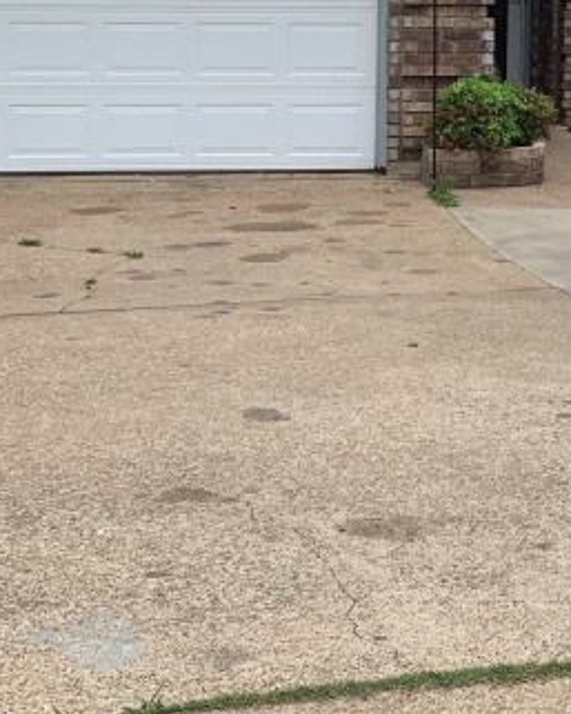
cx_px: 435
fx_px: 1710
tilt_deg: -1.1
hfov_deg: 18.8
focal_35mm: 81
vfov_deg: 22.9
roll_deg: -1.5
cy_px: 67
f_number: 1.8
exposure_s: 1/887
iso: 25
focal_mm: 4.25
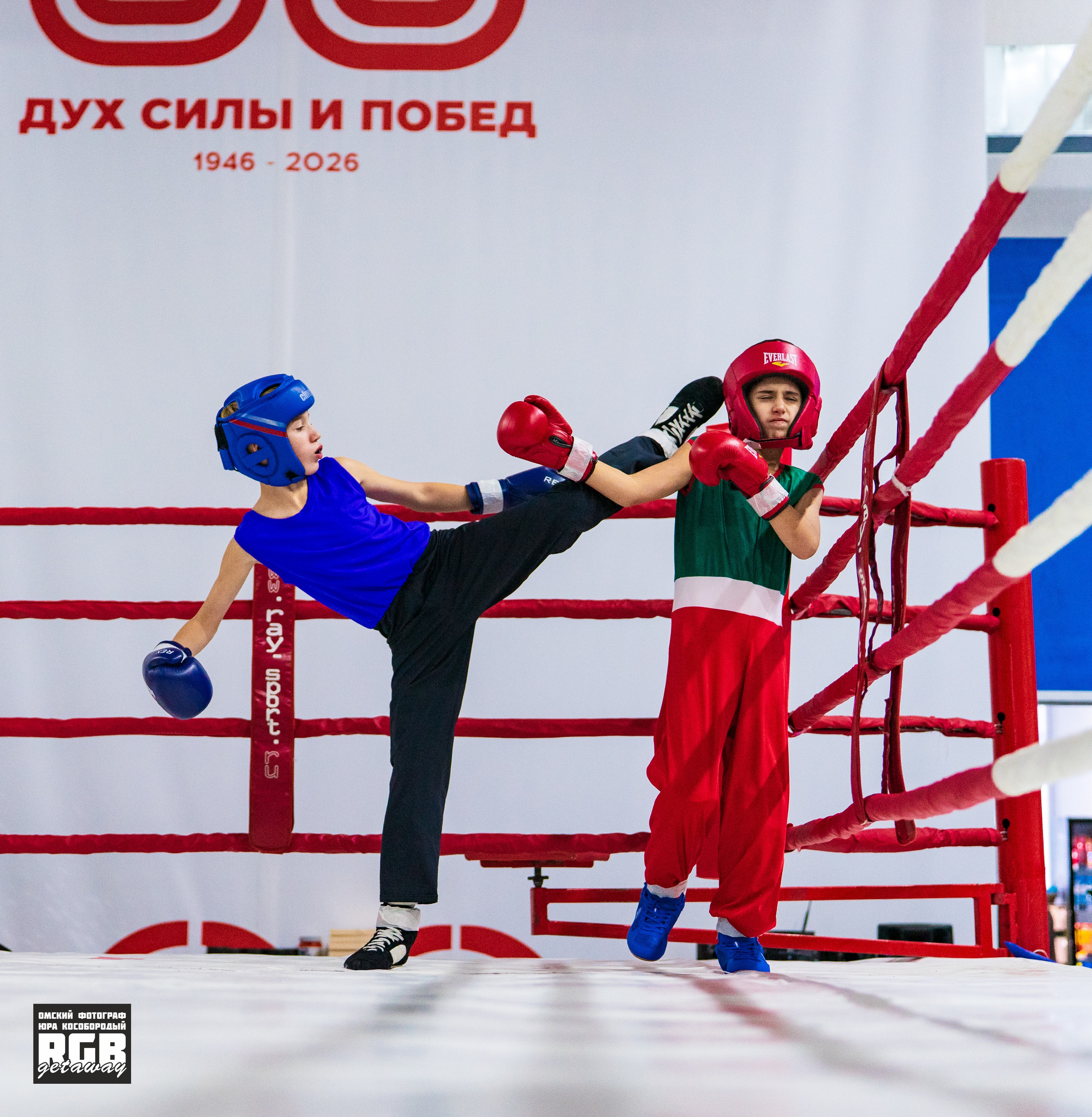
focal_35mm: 64
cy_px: 557
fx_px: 2302
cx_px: 416
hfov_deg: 26.6
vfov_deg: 27.3
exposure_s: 1/1250
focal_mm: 49
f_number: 2.2
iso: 1600
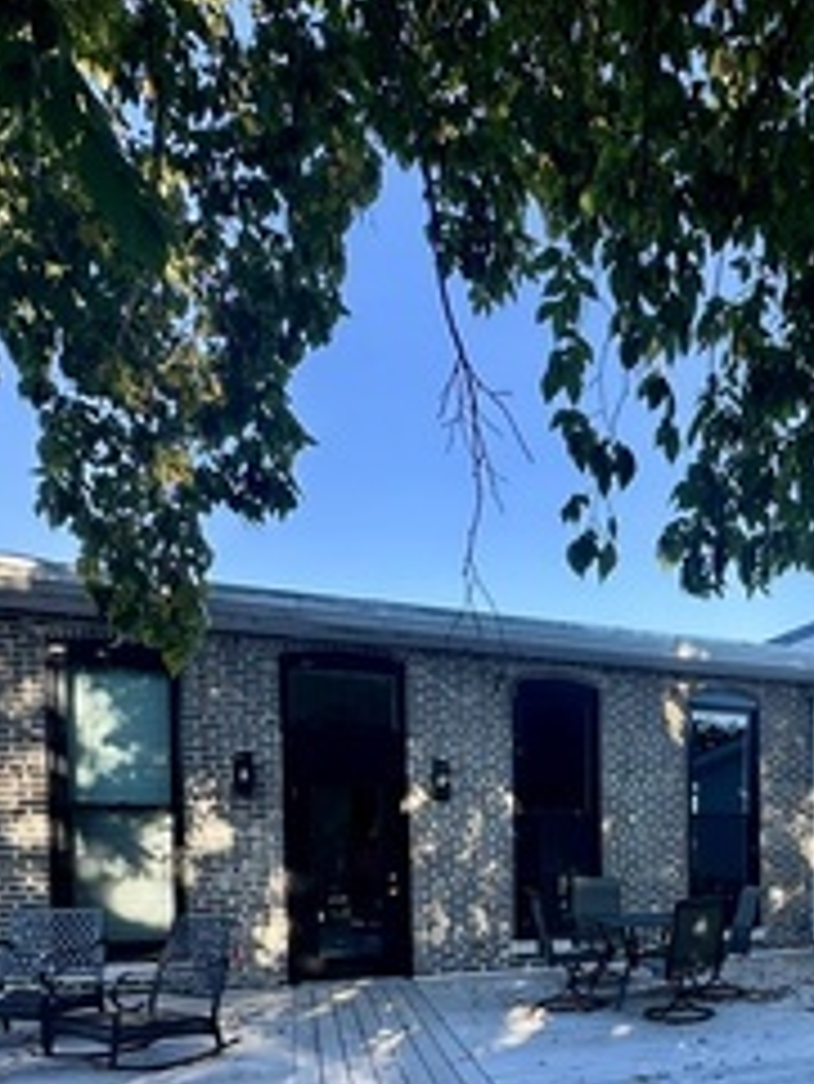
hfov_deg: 42.3
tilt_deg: -1.4
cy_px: 868
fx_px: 908
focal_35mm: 29
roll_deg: -0.4
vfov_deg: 57.1
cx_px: 798
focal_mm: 2.22
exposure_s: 1/364
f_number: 2.2
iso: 40
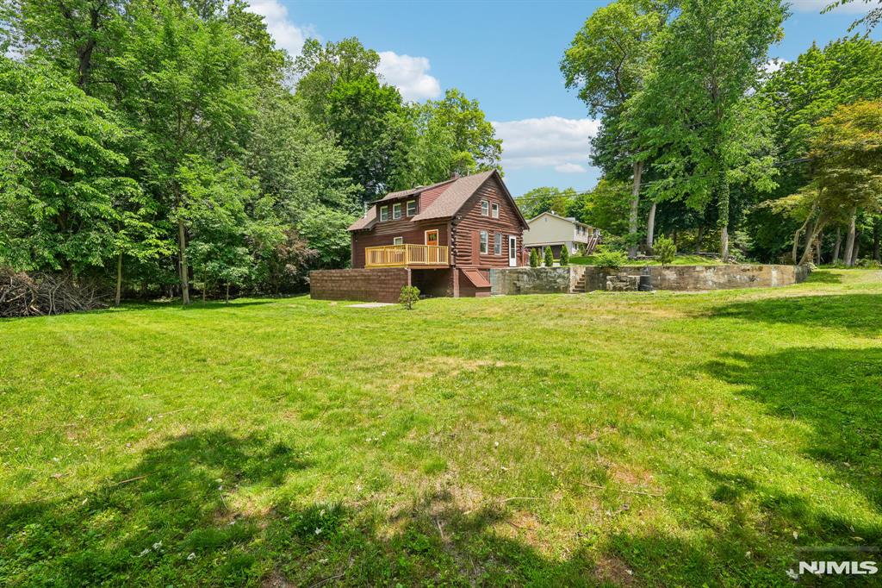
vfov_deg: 73.7
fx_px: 392
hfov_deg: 96.8
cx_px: 441
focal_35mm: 16
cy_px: 294
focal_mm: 16
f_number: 9
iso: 100
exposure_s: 1/160
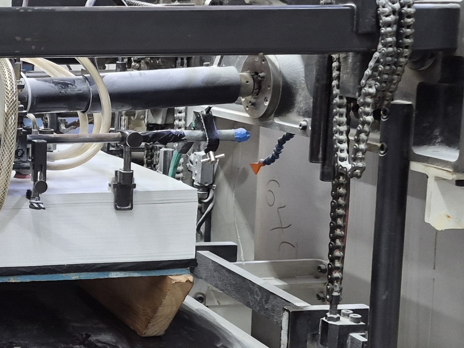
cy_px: 191
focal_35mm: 77
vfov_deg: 19.1
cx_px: -92
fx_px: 1032
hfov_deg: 23.2
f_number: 1.8
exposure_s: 1/69
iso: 200
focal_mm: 5.4
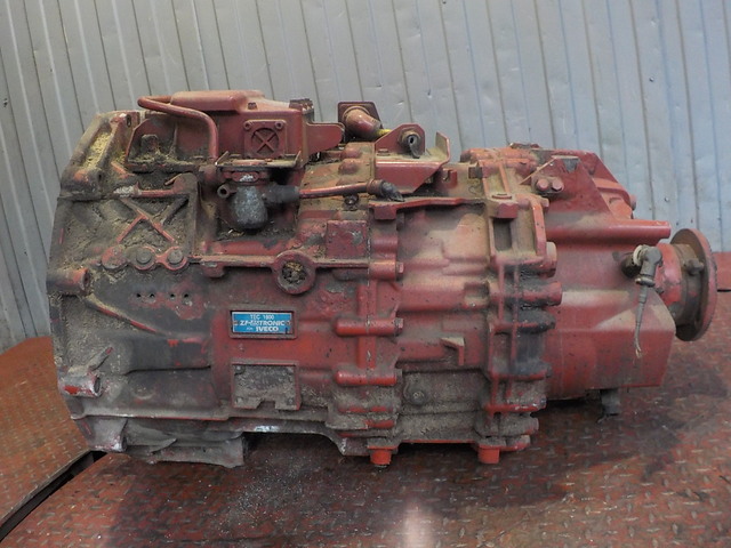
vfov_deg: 46.8
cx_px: 366
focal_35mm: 30
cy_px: 274
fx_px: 634
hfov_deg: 60.0
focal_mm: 4.1
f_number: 3.3
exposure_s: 1/30
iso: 360
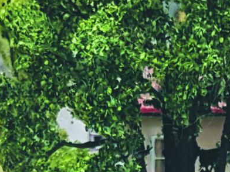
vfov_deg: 7.6
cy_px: 522
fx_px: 1130
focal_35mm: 170
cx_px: 222
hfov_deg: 11.5
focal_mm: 4.3
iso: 200
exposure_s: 1/50
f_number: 1.7
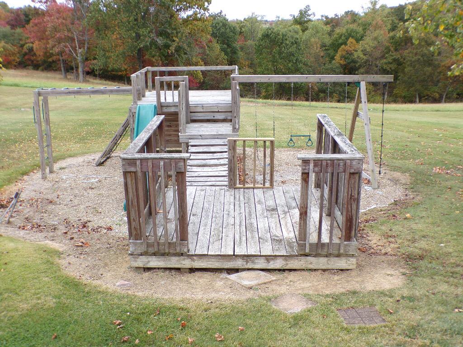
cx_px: 232
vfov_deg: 38.7
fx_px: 495
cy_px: 174
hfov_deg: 50.1
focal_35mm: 37
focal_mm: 6.6
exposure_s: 1/160
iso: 80
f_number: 3.3
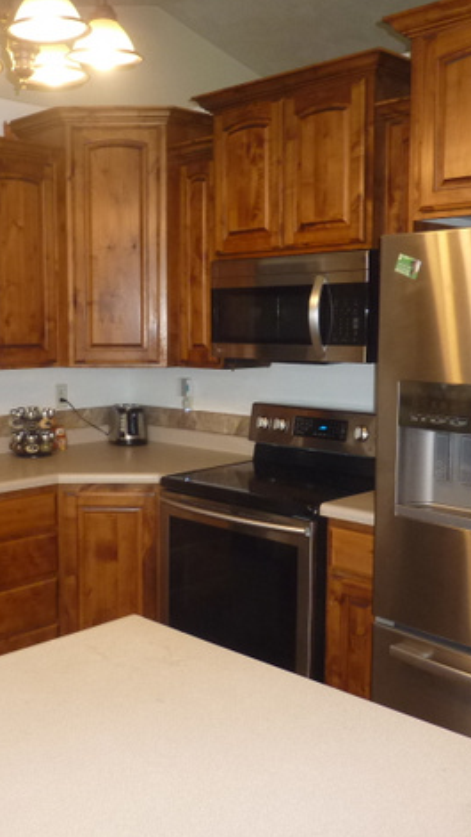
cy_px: 414
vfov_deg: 54.0
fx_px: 821
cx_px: 167
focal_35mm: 37
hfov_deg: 31.8
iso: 200
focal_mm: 4.1
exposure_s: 1/30
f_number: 3.3
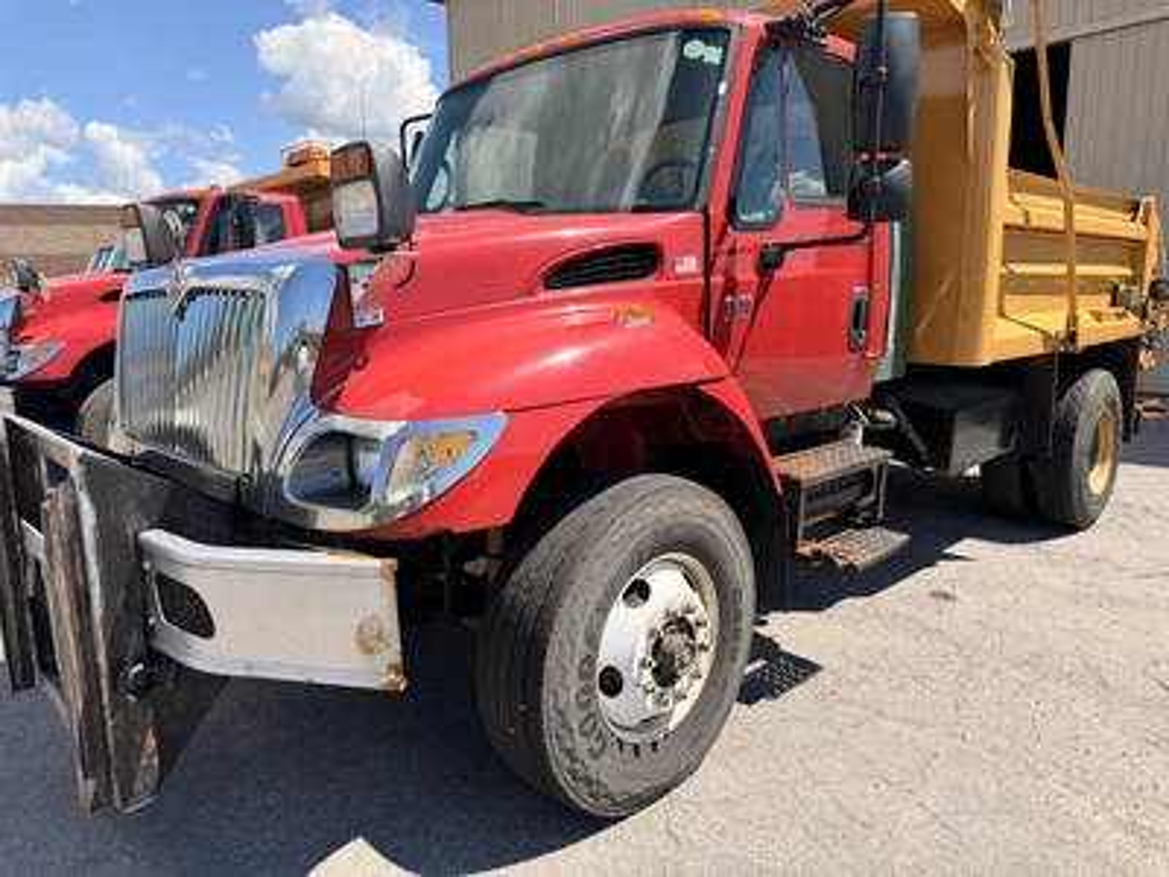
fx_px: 810
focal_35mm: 24
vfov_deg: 56.8
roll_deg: +0.2
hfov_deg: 71.6
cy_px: 438
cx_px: 584
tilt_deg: -5.2
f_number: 1.78
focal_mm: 6.76
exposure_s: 1/3021
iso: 80
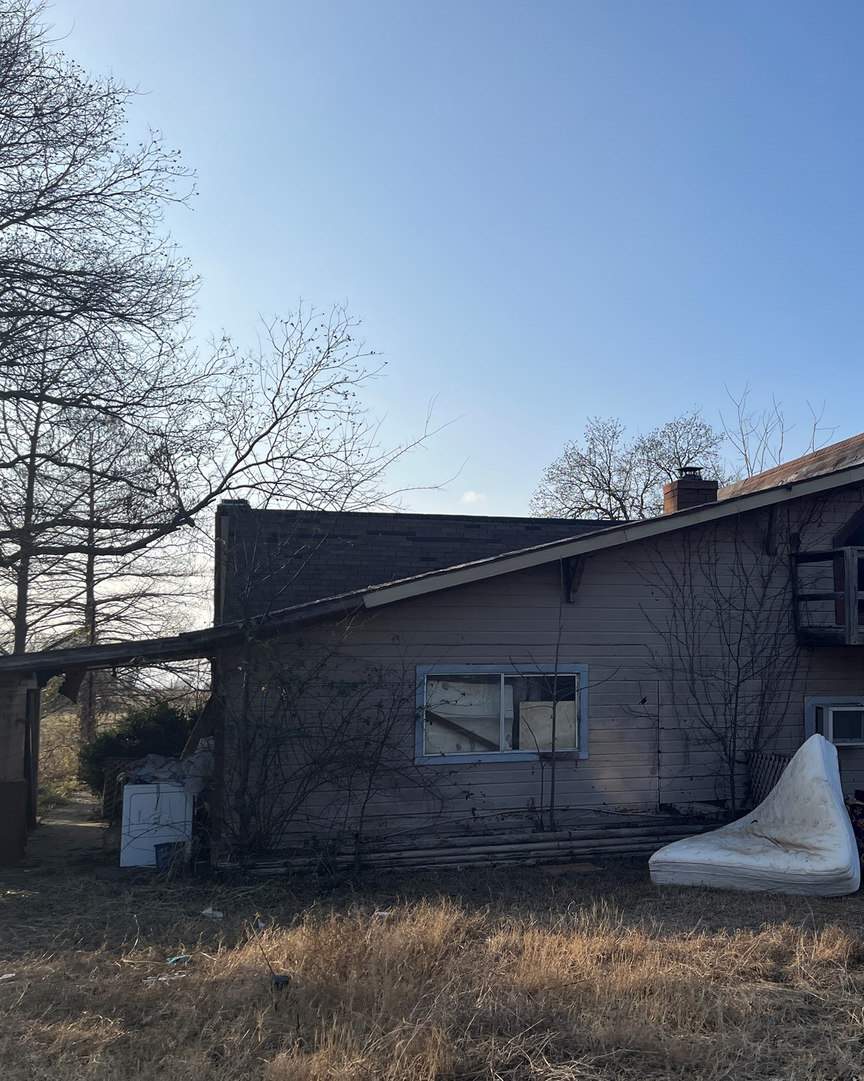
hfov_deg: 42.5
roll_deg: +2.1
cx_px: 608
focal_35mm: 34
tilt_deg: +5.1
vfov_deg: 52.8
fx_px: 1087
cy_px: 539
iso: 50
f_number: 1.6
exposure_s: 1/4149
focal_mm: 5.1
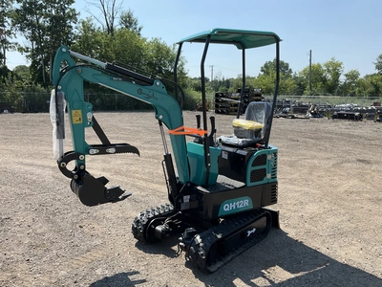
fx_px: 320
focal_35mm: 29
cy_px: 144
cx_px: 191
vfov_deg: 48.2
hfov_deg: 61.7
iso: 25
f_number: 1.8
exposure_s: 1/1342
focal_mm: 3
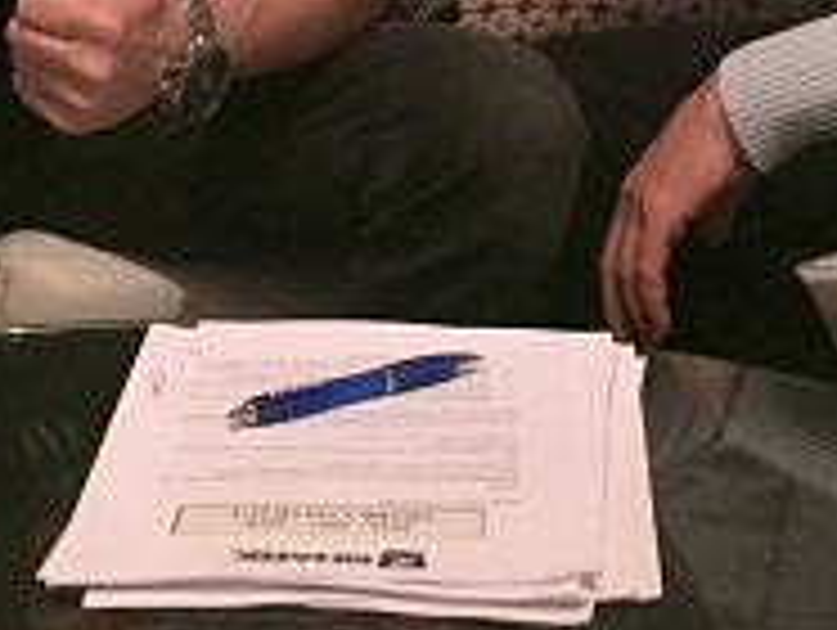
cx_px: 310
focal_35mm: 98
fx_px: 2373
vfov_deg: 14.5
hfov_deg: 20.0
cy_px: -202
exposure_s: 1/15
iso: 320
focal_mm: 4.15
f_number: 2.2
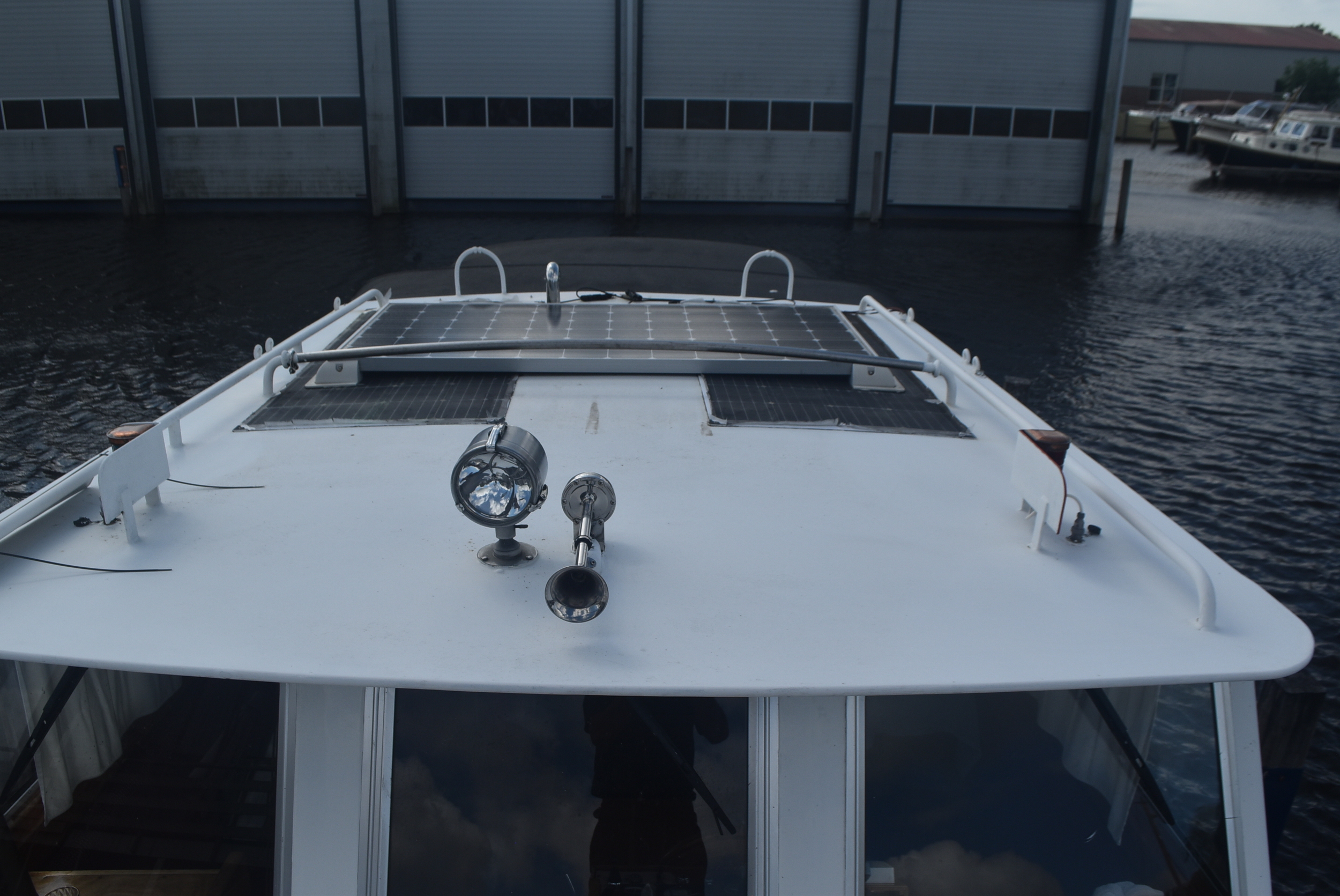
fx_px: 1117
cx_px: 670
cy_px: 448
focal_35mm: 30
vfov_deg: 43.7
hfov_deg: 61.9
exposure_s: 1/400
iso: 200
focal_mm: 20
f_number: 10
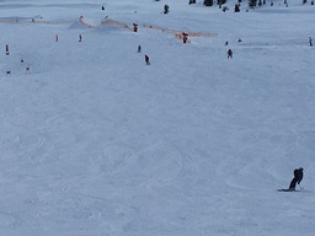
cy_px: -38
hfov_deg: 16.9
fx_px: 1056
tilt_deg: -2.5
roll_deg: -2.2
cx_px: 107
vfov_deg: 12.5
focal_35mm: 116
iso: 25
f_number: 2.2
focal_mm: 4.15
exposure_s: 1/2024
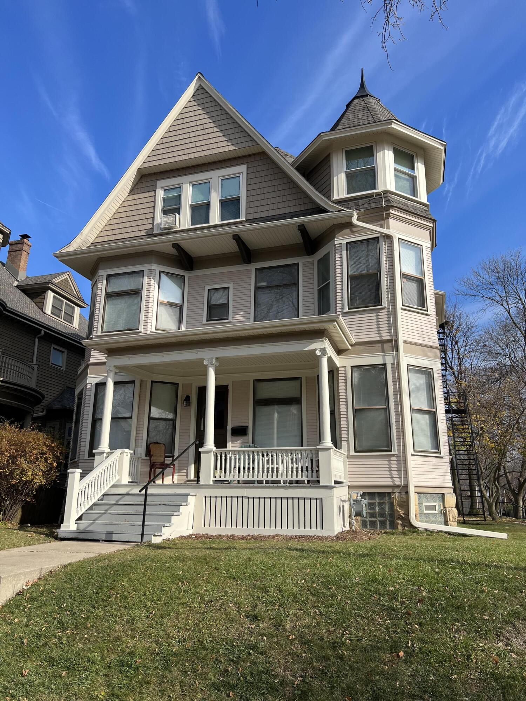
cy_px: 350
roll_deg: -0.2
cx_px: 263
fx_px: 527
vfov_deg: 67.3
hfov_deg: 53.1
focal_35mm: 26
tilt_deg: +16.6
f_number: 1.5
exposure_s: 1/3460
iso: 50
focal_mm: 5.7
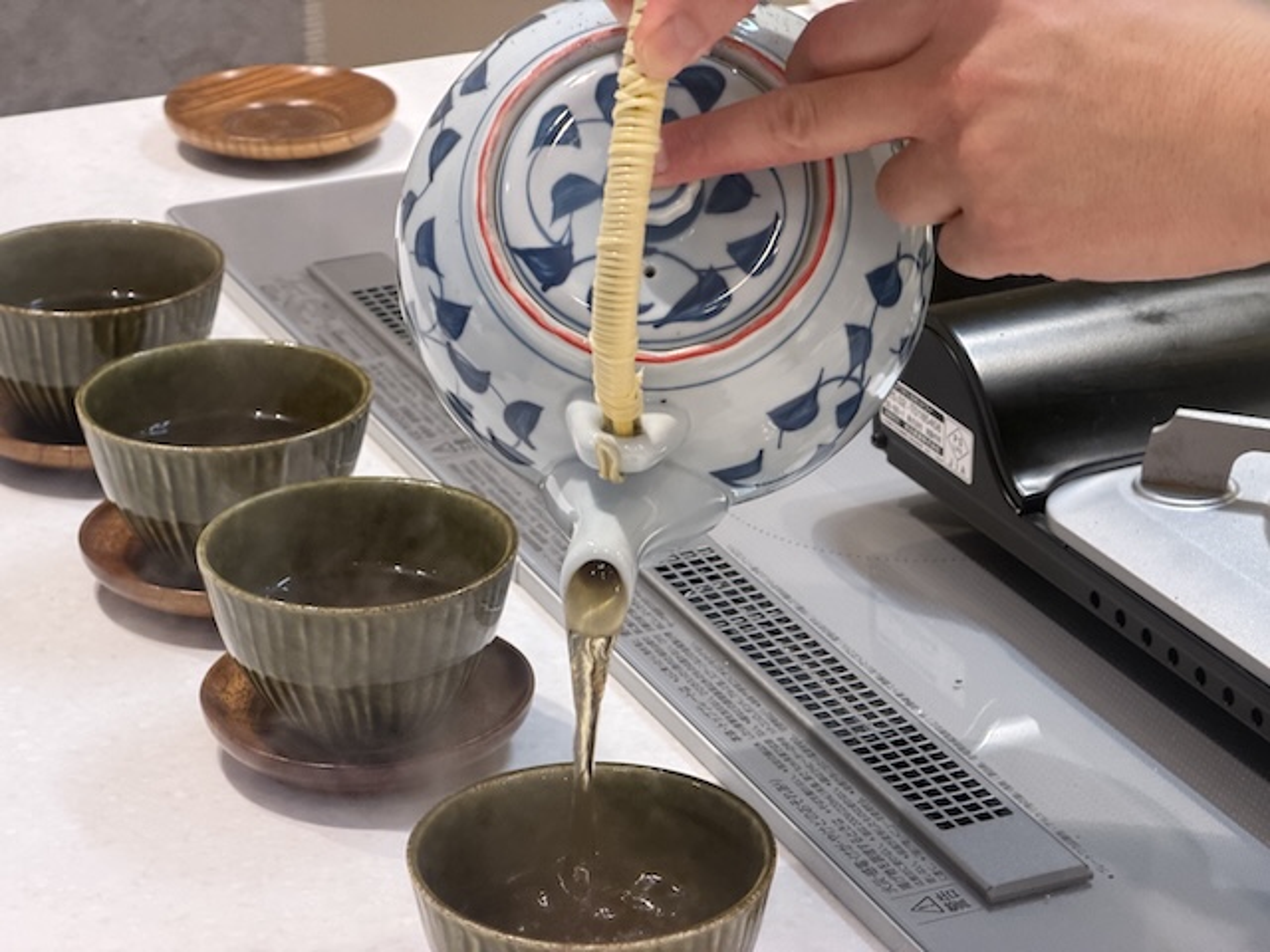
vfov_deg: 14.8
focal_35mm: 100
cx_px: 635
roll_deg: +1.0
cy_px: 476
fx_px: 3669
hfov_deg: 19.6
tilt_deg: -23.6
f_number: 2.8
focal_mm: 16.89
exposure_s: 1/100
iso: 250
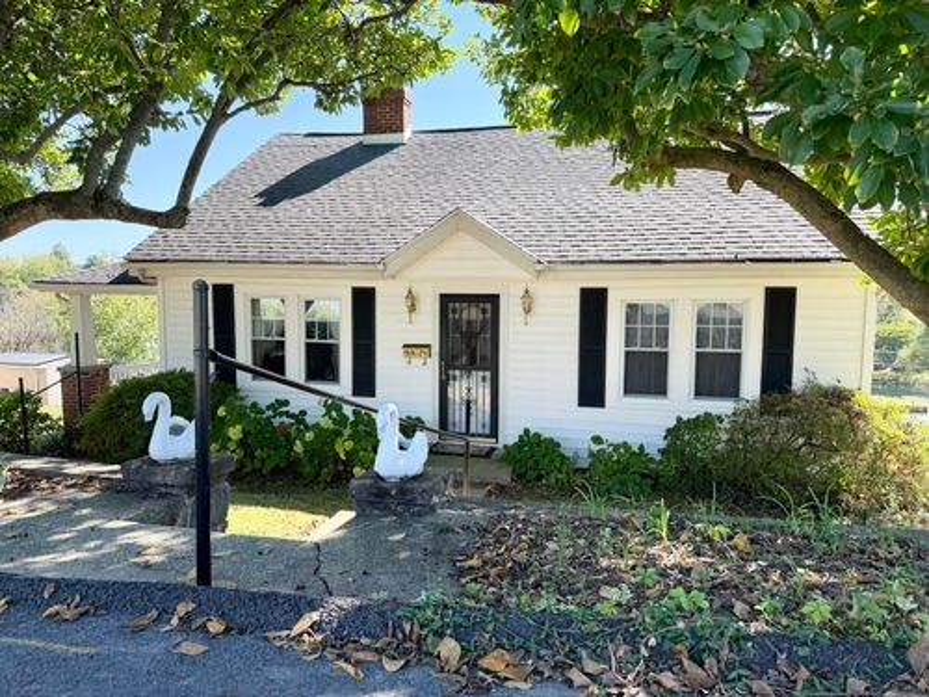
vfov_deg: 56.8
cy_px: 348
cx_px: 464
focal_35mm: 24
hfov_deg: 71.6
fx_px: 644
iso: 100
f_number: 1.78
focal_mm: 6.76
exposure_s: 1/898
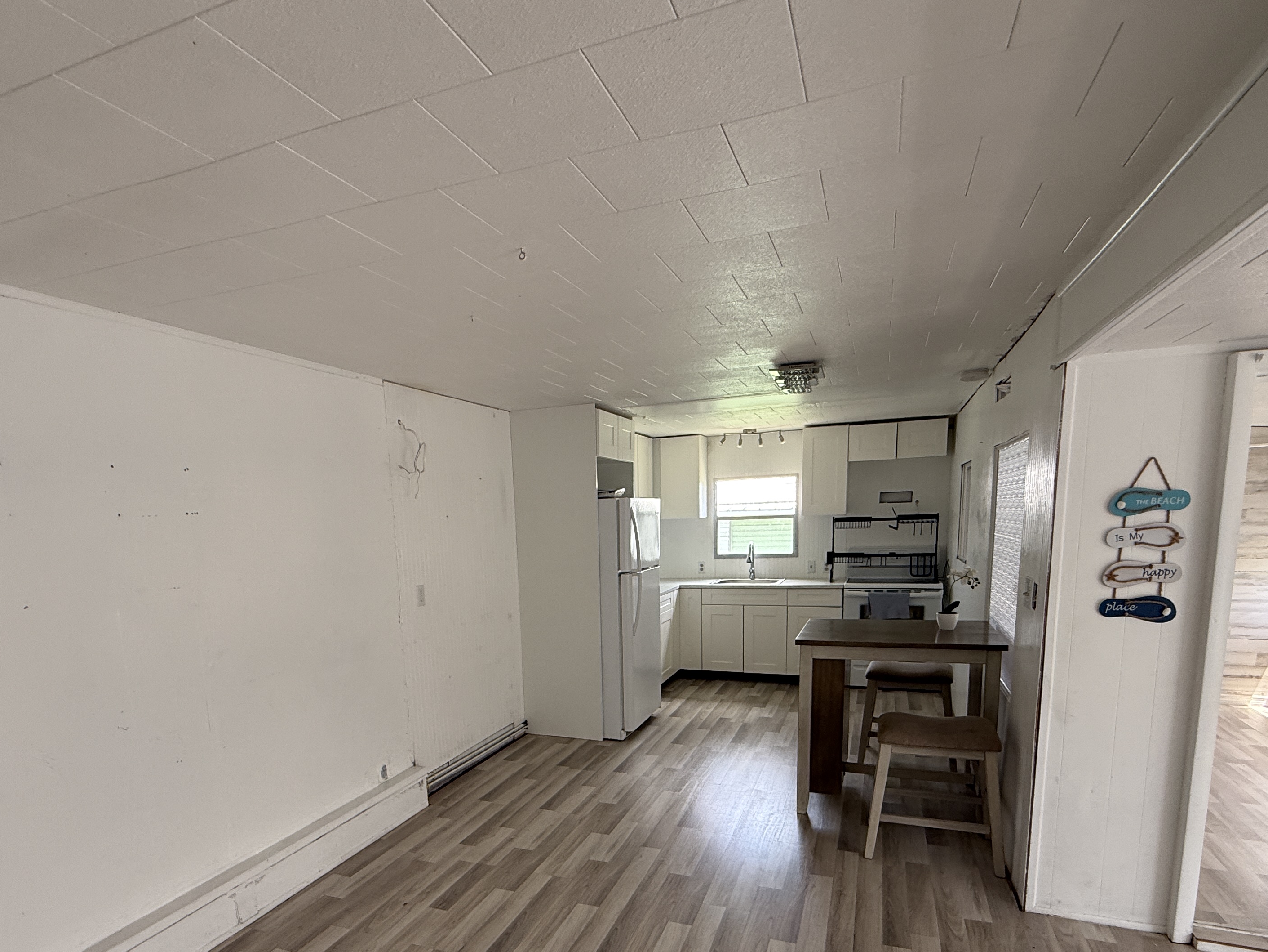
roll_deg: +2.2
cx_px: 576
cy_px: 642
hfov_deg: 81.5
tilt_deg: -6.8
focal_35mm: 20
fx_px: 733
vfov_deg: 64.1
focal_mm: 2.22
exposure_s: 1/99
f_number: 2.2
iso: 100
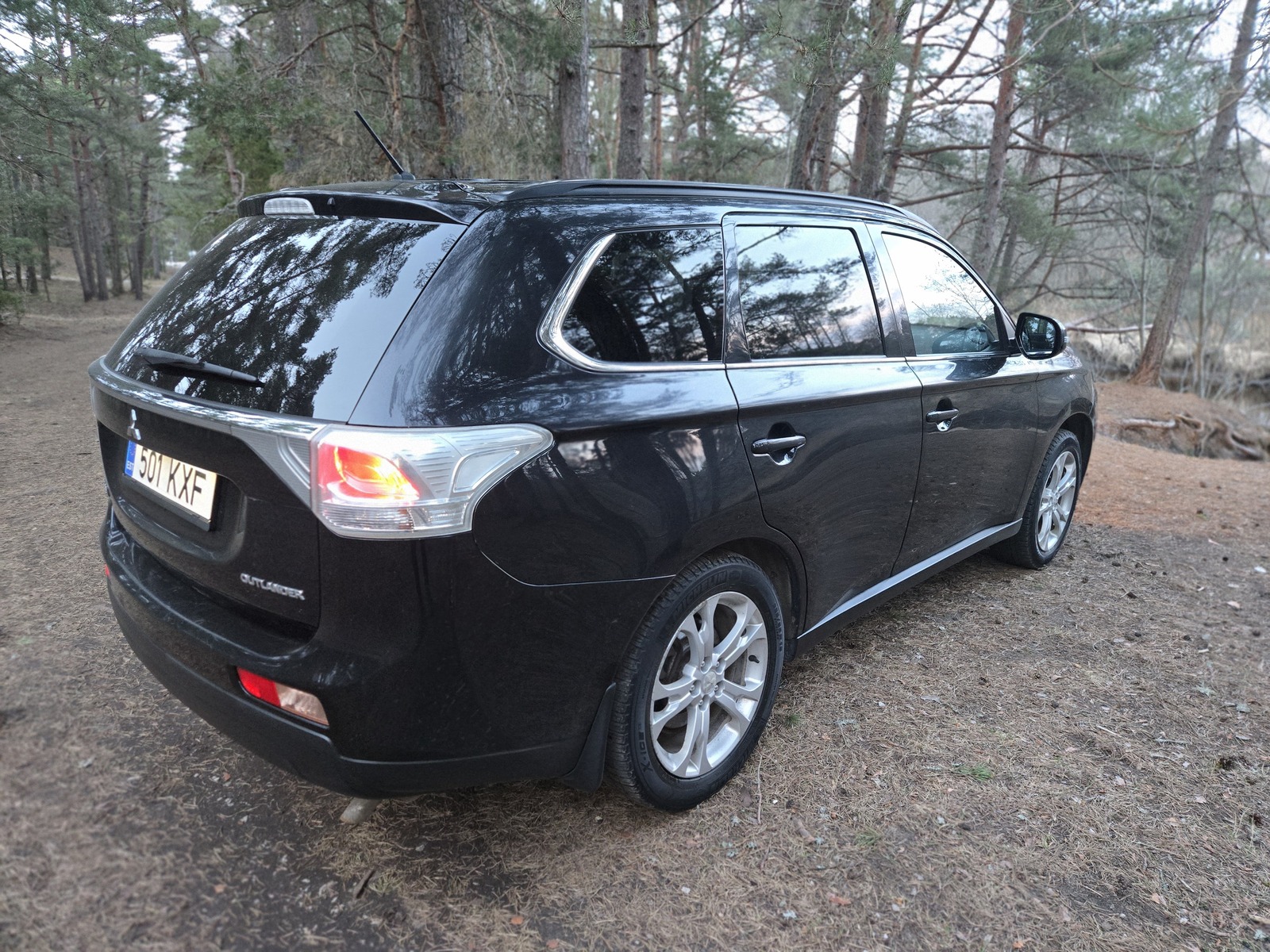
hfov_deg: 73.9
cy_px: 476
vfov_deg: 58.9
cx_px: 635
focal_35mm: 23
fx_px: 844
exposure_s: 1/100
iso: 800
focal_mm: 5.4
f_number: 1.8
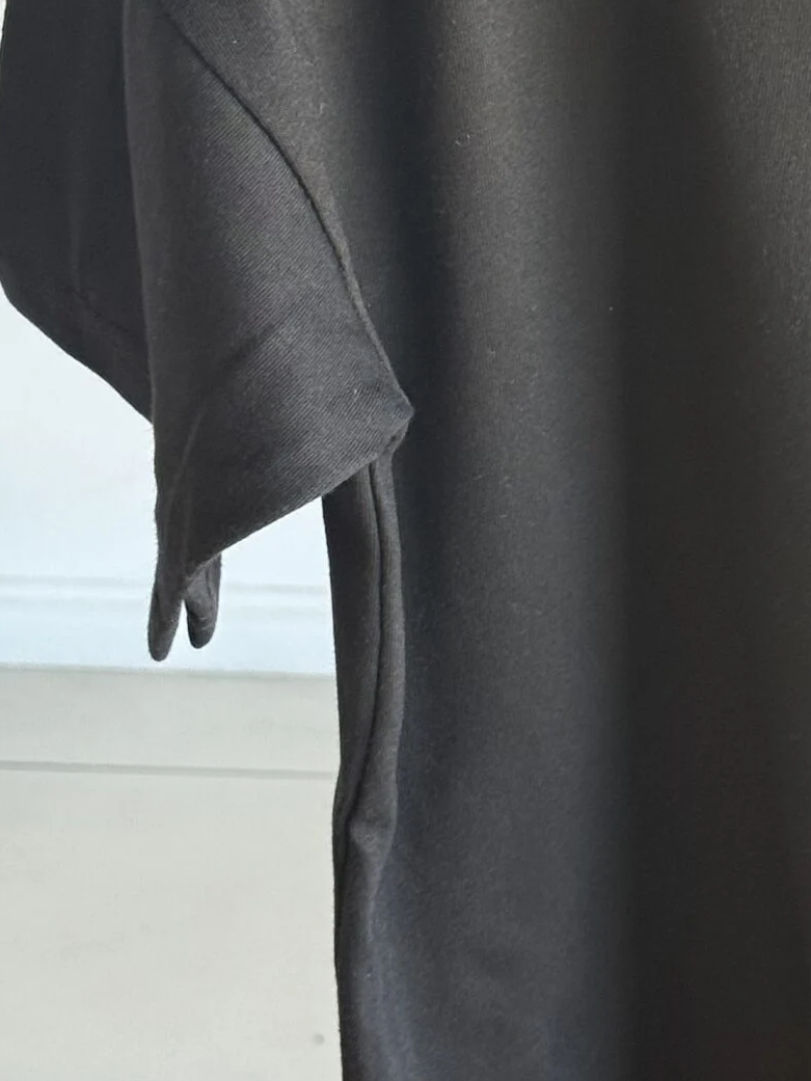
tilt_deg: -26.2
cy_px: 435
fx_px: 3685
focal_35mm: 118
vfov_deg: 16.7
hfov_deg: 12.3
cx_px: 962
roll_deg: +0.2
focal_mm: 6.76
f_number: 1.78
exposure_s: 1/60
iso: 125
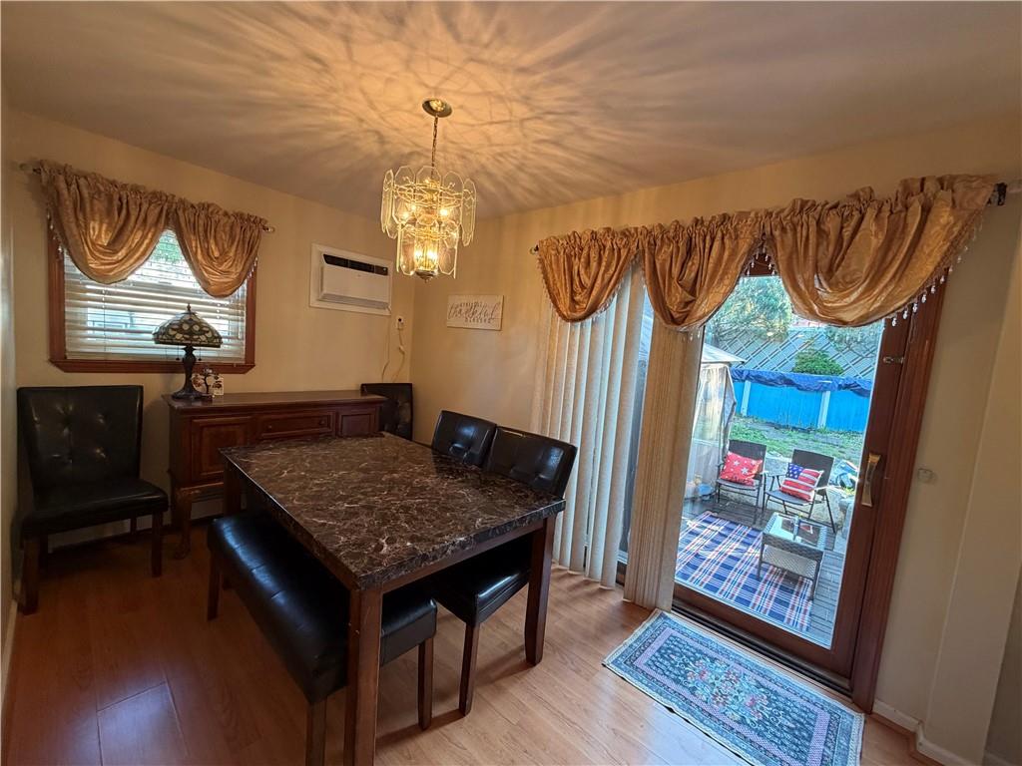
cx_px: 511
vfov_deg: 85.7
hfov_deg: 102.1
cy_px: 383
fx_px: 413
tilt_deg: -5.6
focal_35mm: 14
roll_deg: -3.9
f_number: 2.2
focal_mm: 2.22
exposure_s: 1/60
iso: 250
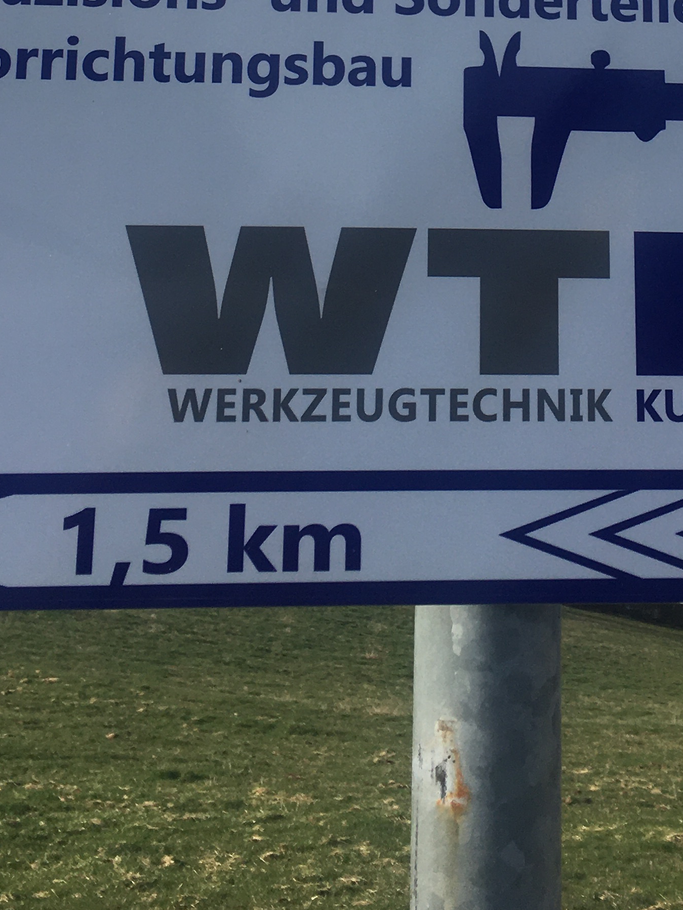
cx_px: 478
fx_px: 1710
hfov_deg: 22.5
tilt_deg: +12.4
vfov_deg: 27.7
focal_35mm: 65
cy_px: -40
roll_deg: -0.8
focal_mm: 4.15
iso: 25
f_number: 2.2
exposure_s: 1/999
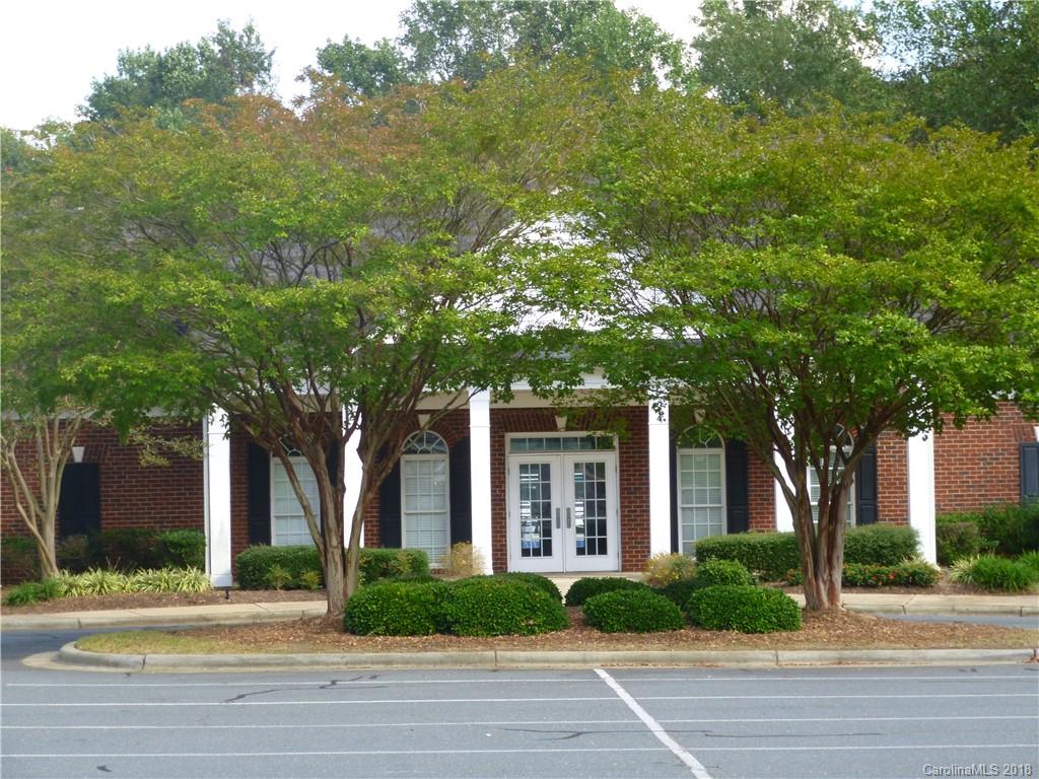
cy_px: 390
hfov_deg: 21.3
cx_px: 520
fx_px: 2761
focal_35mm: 92
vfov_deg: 16.1
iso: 100
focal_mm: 16.5
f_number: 5.2
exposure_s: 1/100
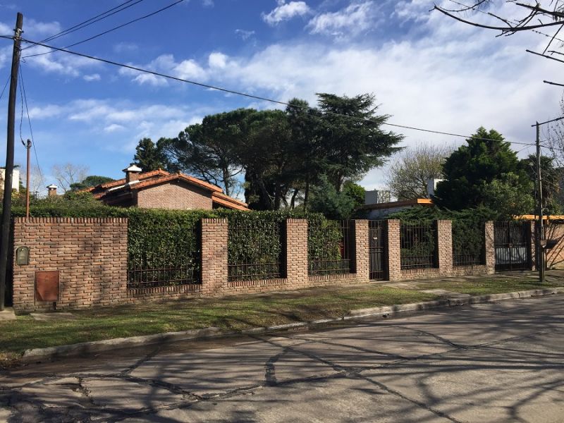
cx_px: 282
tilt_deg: +3.8
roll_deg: -0.6
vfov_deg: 48.2
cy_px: 212
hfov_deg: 61.7
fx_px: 472
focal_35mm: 29
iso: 32
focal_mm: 4.15
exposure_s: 1/1721
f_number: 2.2
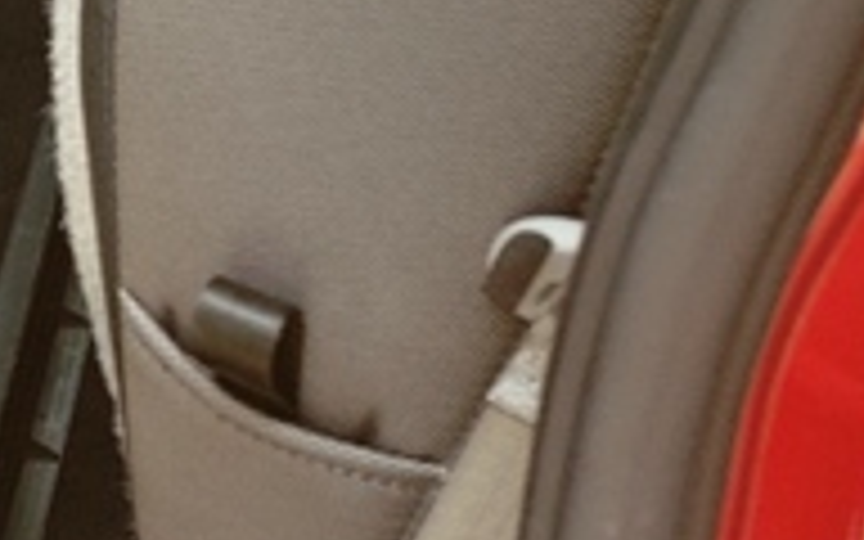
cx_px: -868
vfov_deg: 10.2
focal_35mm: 115
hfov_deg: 14.8
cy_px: -644
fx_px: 2708
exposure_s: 1/60
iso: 50
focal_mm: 5.58
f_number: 1.8
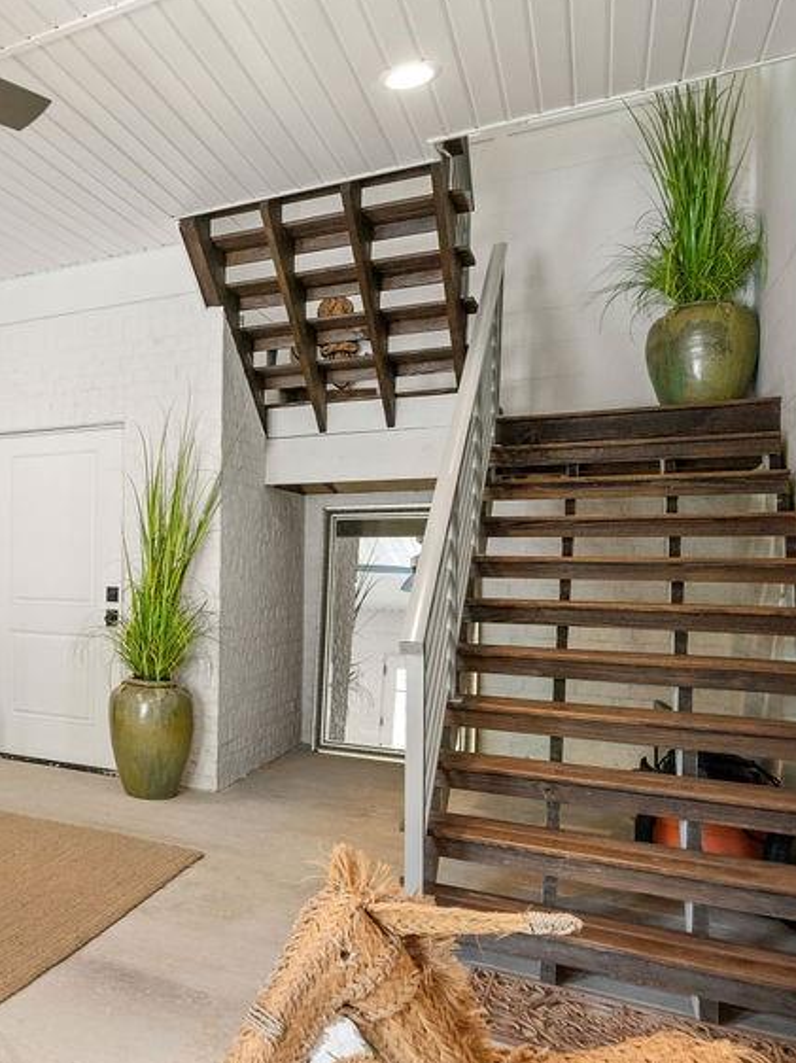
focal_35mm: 28
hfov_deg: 38.8
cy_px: 600
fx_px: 859
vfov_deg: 63.2
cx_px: -123
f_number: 5.6
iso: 400
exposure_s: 1/30
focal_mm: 16
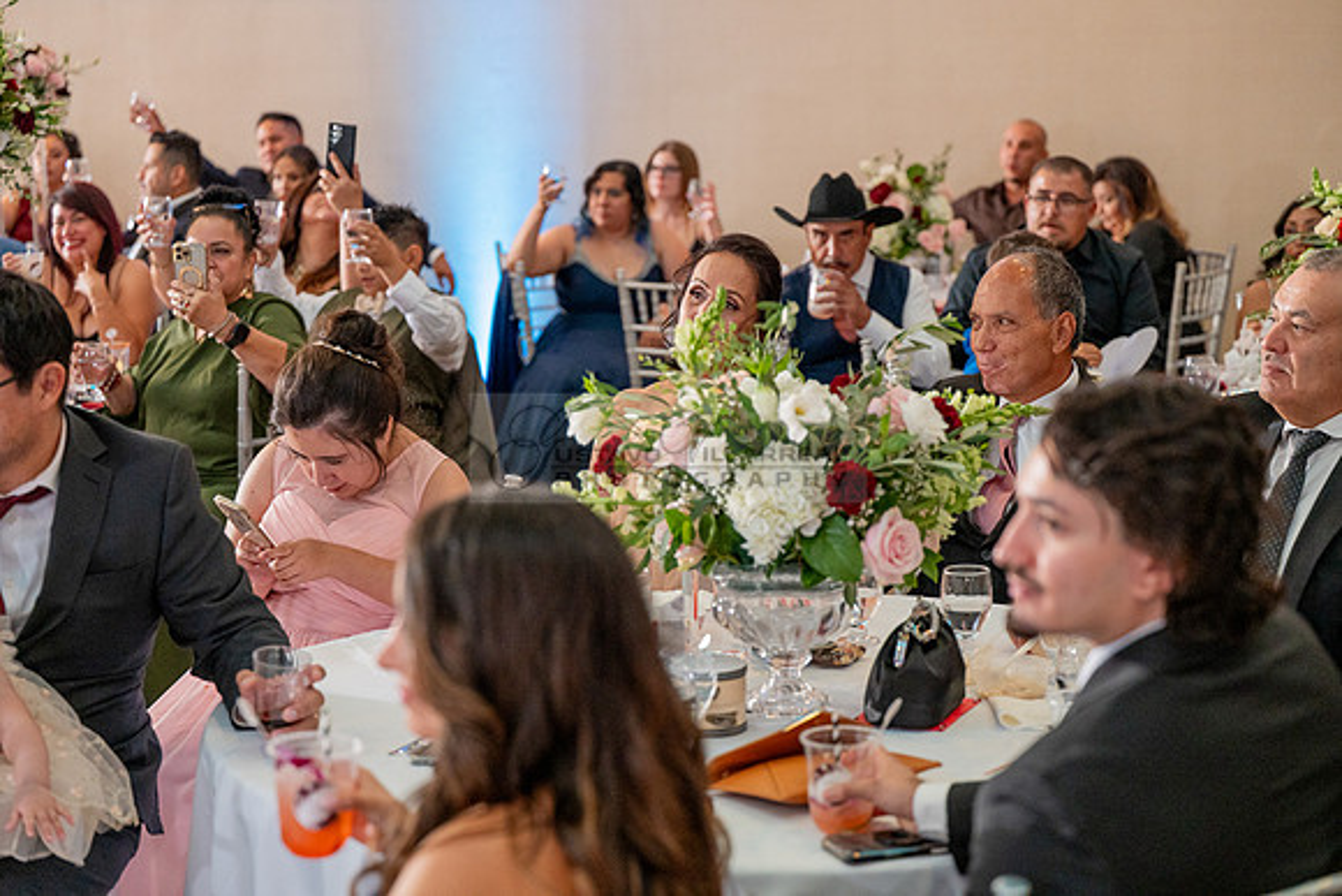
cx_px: 671
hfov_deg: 28.8
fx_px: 2610
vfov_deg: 19.5
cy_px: 448
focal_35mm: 70
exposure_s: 1/200
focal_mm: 70
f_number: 3.2
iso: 1600
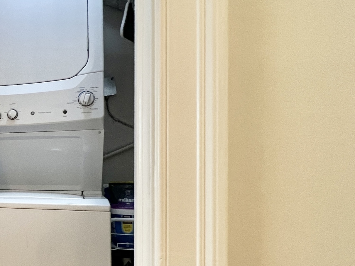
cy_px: 173
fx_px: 338
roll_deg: +0.9
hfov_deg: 38.9
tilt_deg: -2.7
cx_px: -79
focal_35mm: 33
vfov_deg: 42.5
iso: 200
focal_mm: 1.57
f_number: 1.8
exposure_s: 1/60
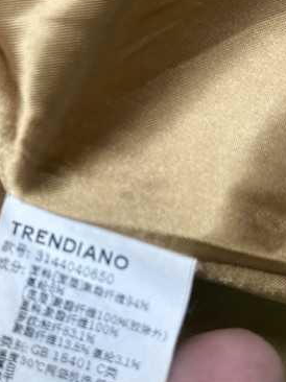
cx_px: 132
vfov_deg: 23.3
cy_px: 211
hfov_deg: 17.5
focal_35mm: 84
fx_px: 926
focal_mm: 6.76
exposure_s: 1/121
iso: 50
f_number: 1.78
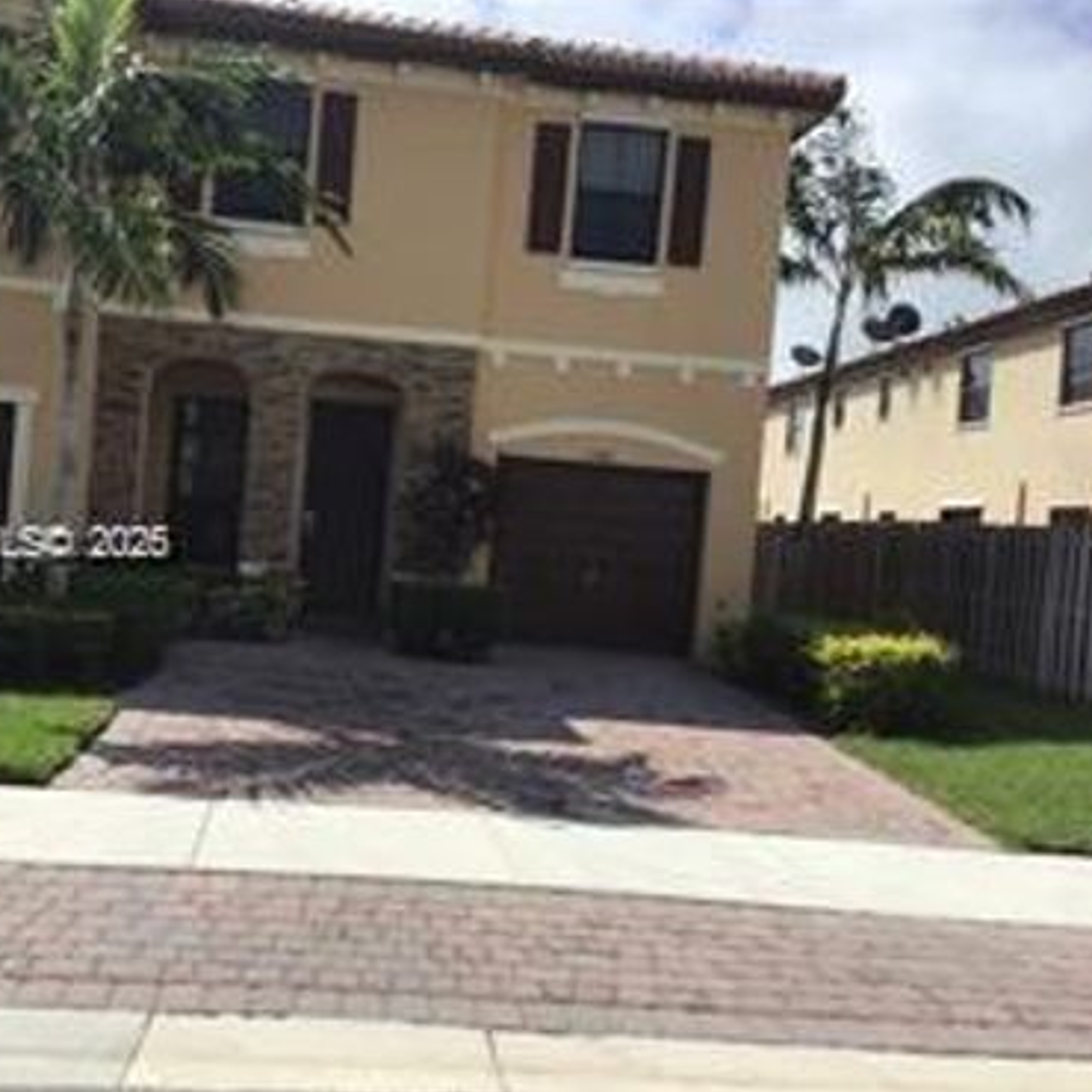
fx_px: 1321
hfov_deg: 44.6
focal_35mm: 37
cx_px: 410
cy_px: 545
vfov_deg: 44.9
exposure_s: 1/1631
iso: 25
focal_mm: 3.3
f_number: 2.4
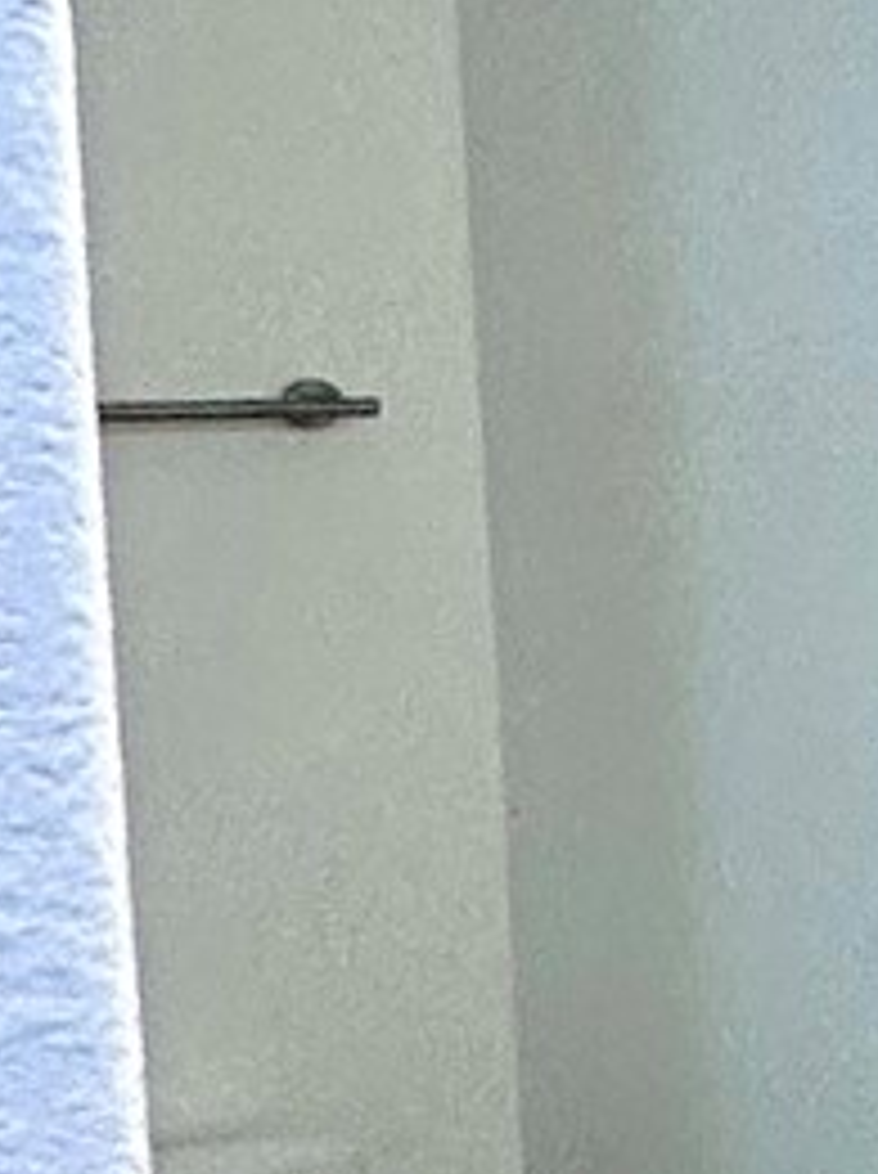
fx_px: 3729
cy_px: 594
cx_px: 3098
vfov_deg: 17.9
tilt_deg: -2.9
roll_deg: +0.5
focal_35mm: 110
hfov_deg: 9.0
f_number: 2.2
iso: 80
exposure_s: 1/120
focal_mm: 2.22
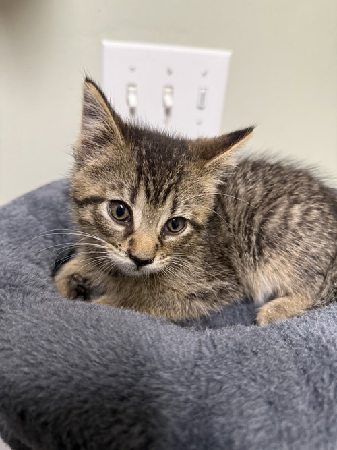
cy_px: 225
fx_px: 312
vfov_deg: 71.6
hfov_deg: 56.8
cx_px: 168
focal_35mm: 24
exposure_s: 1/60
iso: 320
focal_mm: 6.76
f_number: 1.78
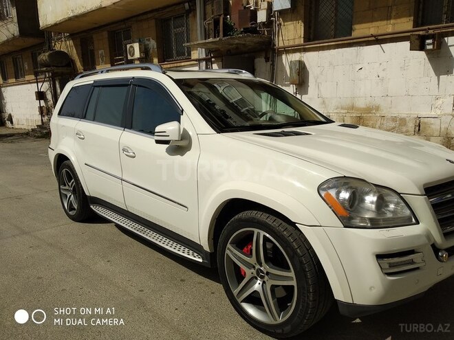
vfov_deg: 53.1
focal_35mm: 26
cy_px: 170
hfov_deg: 67.3
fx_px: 341
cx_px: 227
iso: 100
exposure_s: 1/2201
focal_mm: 3.81
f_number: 2.2
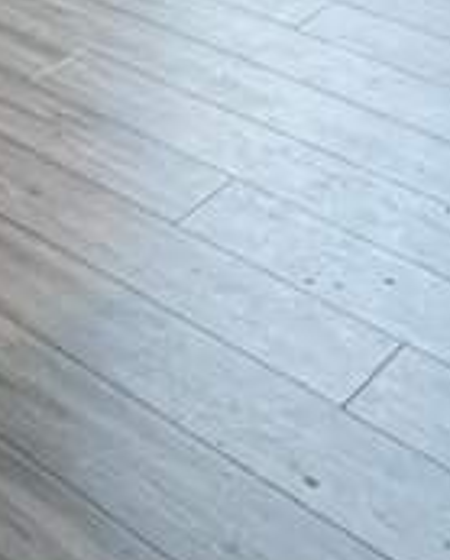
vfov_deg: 16.1
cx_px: -612
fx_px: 1295
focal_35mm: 78
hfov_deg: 14.1
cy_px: -673
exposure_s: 1/60
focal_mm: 1.57
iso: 640
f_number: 1.8
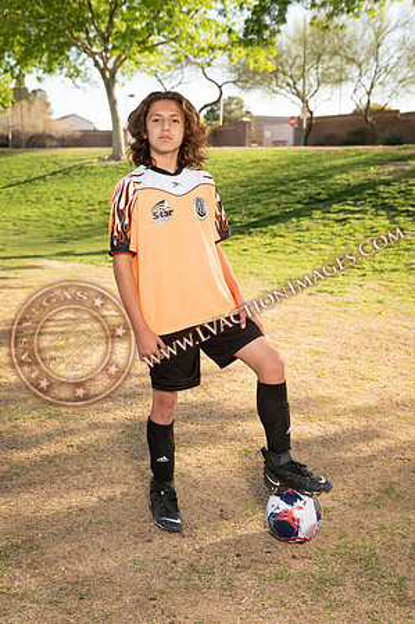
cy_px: 312
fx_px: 763
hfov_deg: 30.4
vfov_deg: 44.5
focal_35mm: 44
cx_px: 208
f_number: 4
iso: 100
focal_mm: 44
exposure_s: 1/250
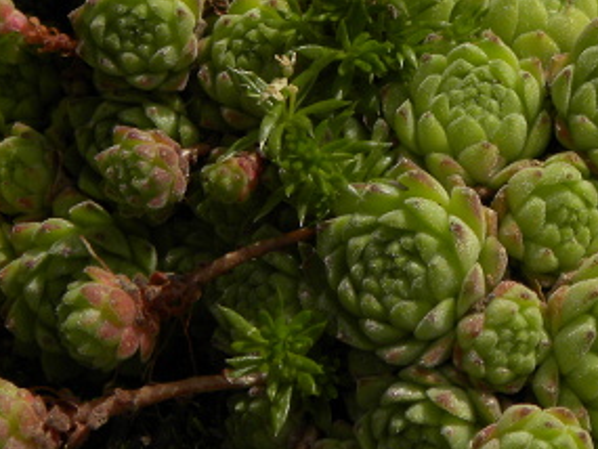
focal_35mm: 129
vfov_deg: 11.4
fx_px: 2229
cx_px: 512
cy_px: 59
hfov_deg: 15.1
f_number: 5.6
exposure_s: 1/500
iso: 64
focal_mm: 8.2
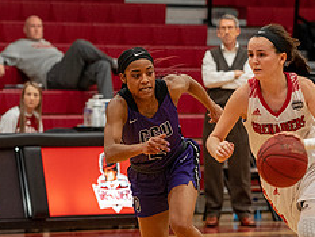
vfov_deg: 3.9
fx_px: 3432
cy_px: 81
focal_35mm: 377
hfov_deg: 5.2
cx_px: 348
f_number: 3.2
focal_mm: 118
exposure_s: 1/400
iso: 2000
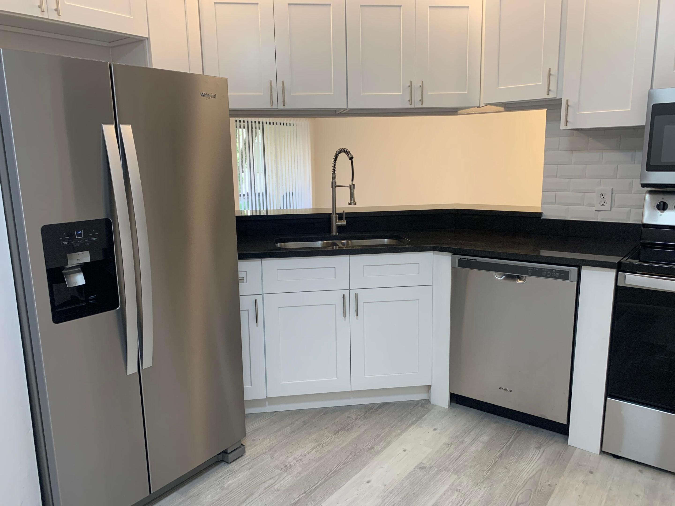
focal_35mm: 26
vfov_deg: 53.1
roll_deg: +0.4
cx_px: 338
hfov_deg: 67.3
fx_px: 507
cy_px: 253
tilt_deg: -11.5
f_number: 1.8
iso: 100
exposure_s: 1/60
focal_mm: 4.25
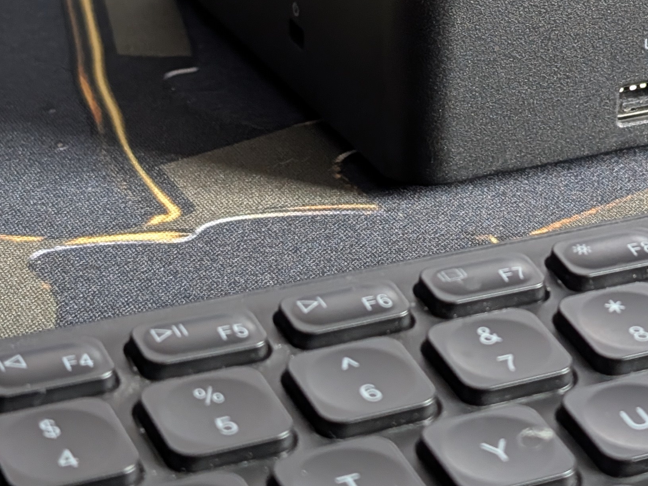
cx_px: 614
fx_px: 2303
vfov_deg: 11.8
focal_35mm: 123
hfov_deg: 15.8
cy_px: -80
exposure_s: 1/23.8
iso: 193
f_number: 1.68
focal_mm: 6.9
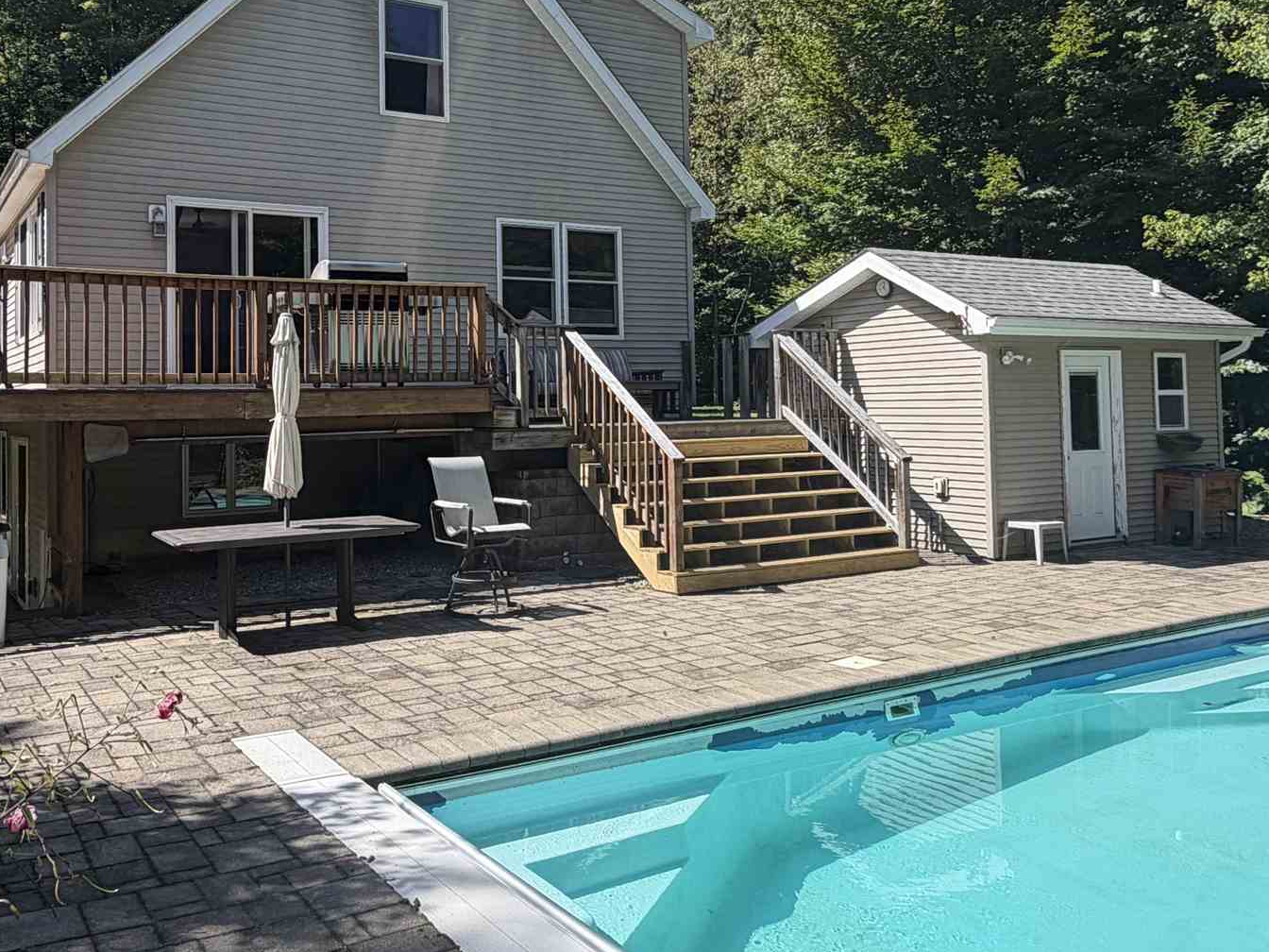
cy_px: 358
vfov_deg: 43.8
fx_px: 1173
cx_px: 536
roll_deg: +1.3
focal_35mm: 32
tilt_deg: +2.1
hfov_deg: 56.6
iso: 32
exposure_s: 1/770
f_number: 2.2
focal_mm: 2.22
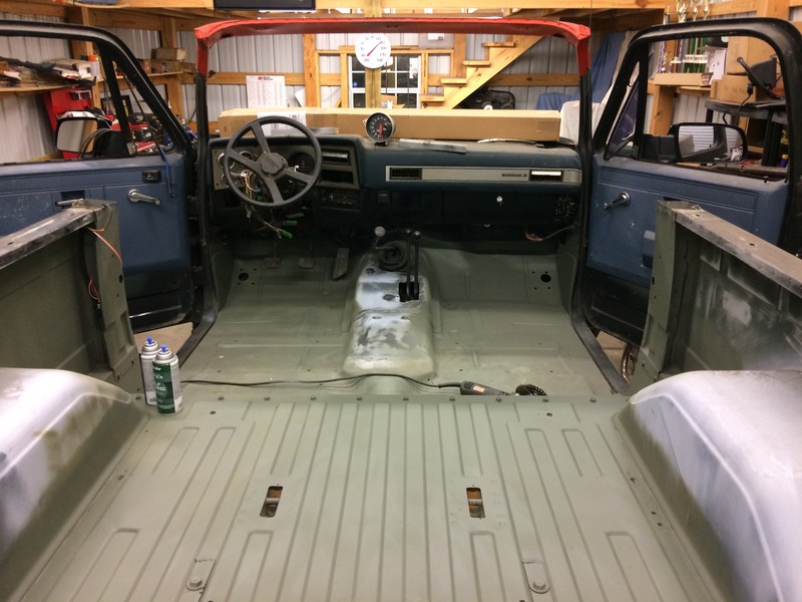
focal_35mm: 29
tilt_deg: -21.9
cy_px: 301
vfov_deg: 48.2
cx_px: 401
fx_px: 672
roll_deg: +1.6
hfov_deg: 61.7
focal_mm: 4.15
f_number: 2.2
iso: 160
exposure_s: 1/30
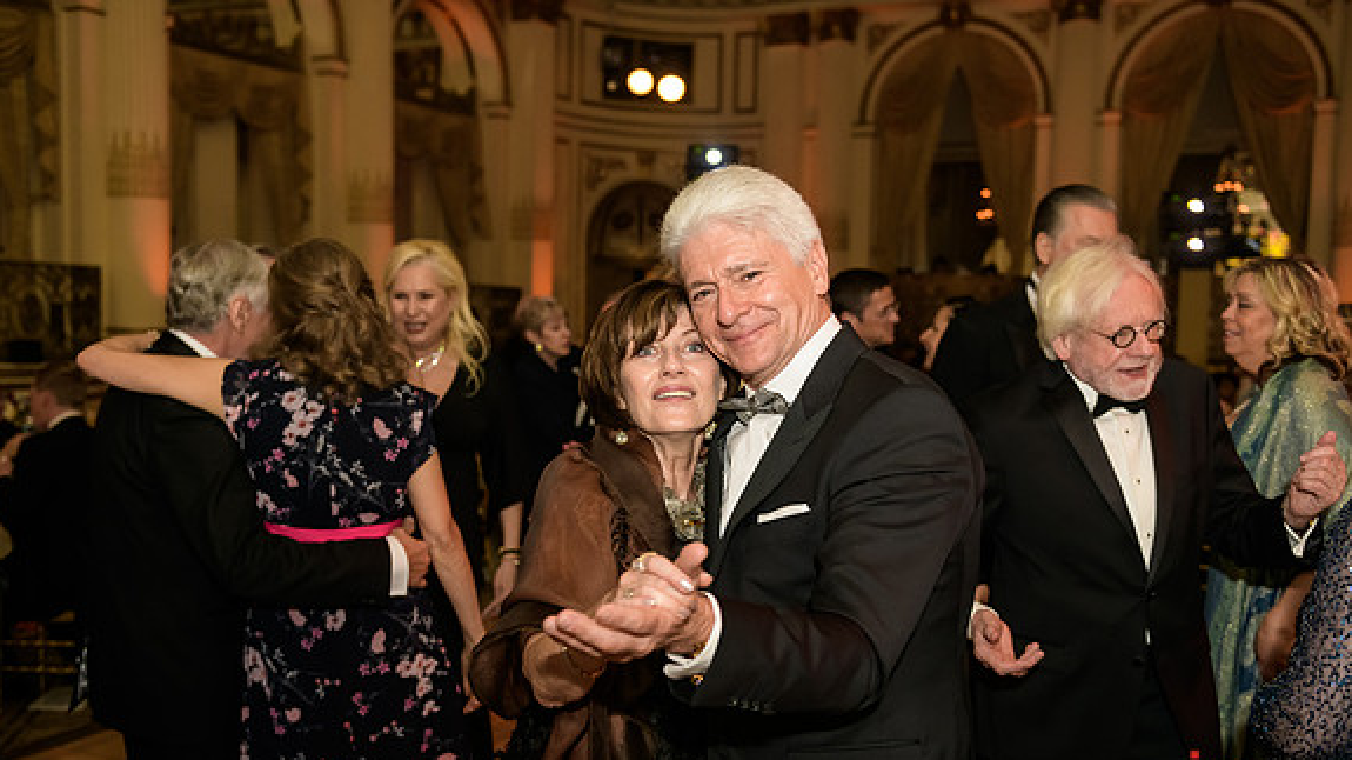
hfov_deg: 54.0
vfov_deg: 31.9
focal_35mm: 37
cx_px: 675
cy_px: 418
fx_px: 1326
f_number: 3.2
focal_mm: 35
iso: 1600
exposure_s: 1/100
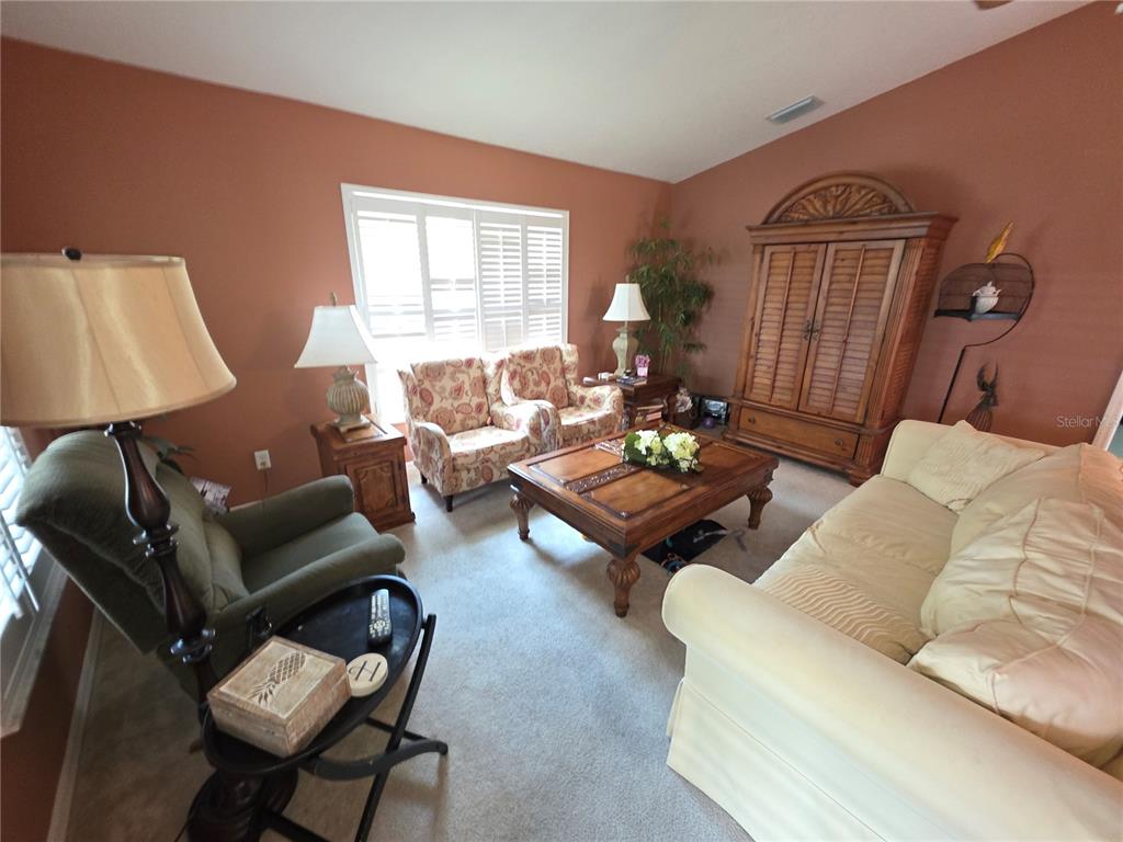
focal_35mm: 13
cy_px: 421
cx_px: 562
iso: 250
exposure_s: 1/9.99
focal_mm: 2.2
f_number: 1.9
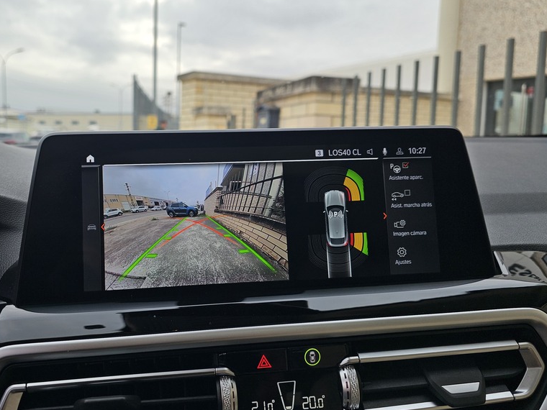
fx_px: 490
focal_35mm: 31
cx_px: 205
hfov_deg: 57.6
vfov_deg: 45.4
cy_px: 193
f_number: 1.7
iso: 12
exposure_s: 1/180
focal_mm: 6.3
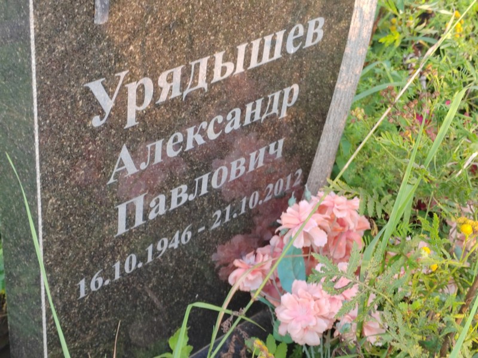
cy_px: 179
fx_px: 829
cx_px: 239
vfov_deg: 24.4
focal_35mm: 60
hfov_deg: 32.2
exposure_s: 1/100
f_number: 1.9
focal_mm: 5.52
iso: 160
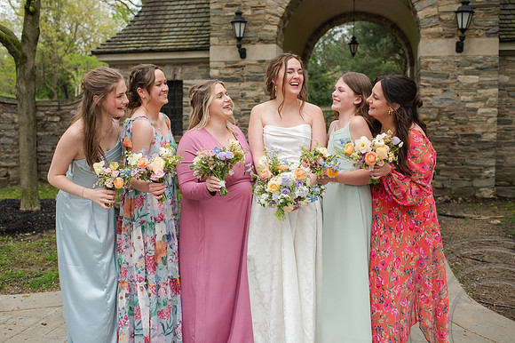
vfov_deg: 35.4
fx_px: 537
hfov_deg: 51.2
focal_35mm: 38
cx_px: 241
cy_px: 172
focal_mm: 35
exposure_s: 1/320
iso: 125
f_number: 3.2
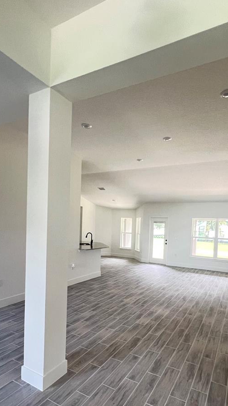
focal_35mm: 19
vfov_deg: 88.9
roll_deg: -2.8
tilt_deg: -1.5
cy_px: 235
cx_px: 133
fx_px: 204
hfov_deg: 58.0
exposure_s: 1/60
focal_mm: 1.57
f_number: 1.8
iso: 200
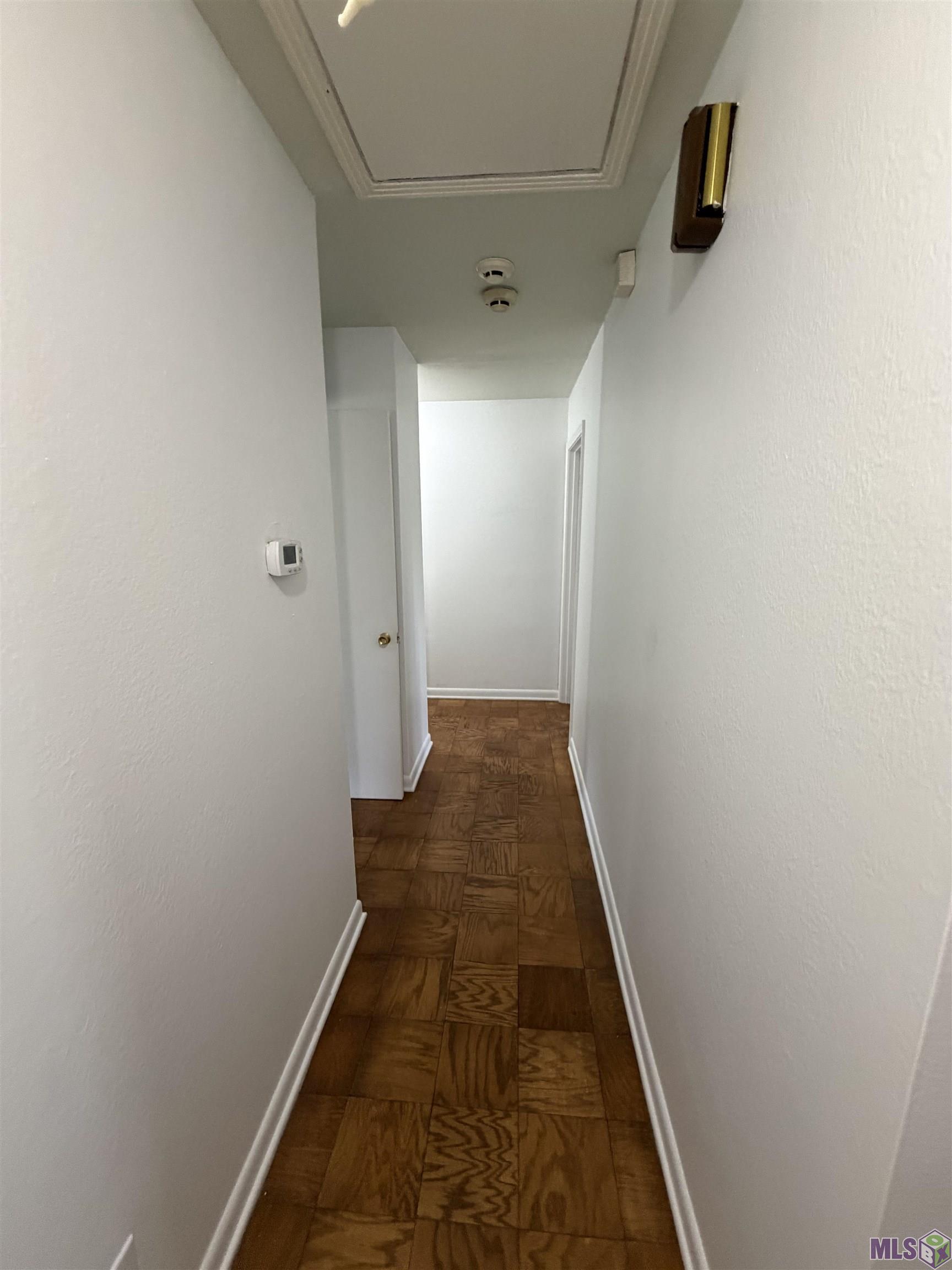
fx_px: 513
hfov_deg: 85.7
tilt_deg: -12.4
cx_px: 476
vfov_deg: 102.1
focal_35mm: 14
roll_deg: +1.3
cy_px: 635
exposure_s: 1/60
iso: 400
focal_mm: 2.22
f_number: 2.2
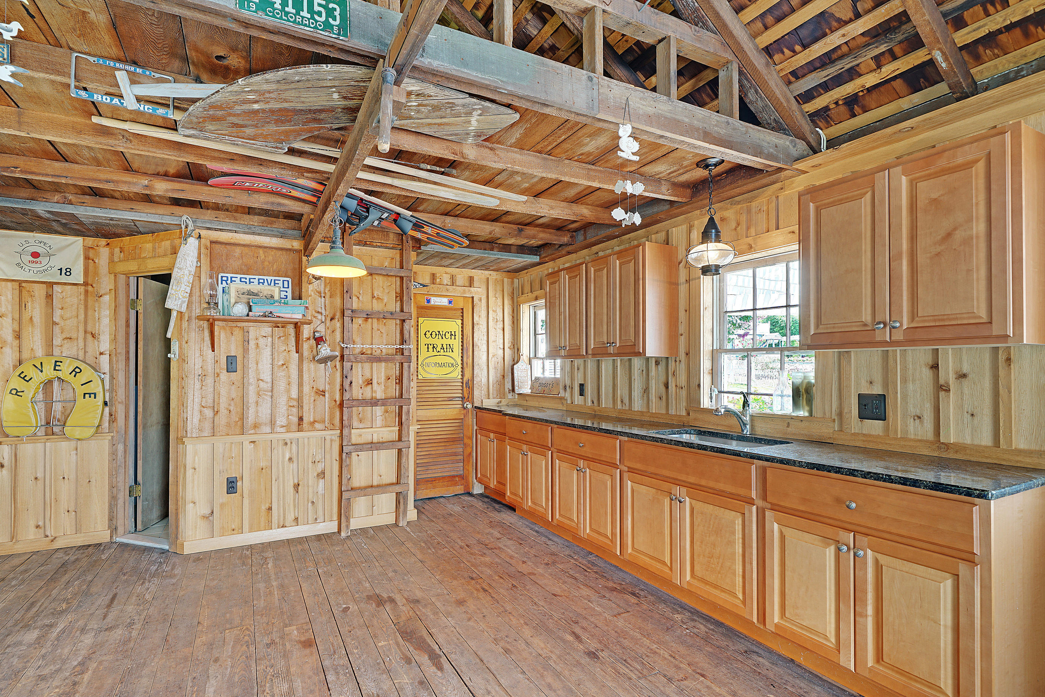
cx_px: 494
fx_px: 464
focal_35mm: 16
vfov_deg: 73.7
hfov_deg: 96.6
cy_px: 368
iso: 200
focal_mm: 15
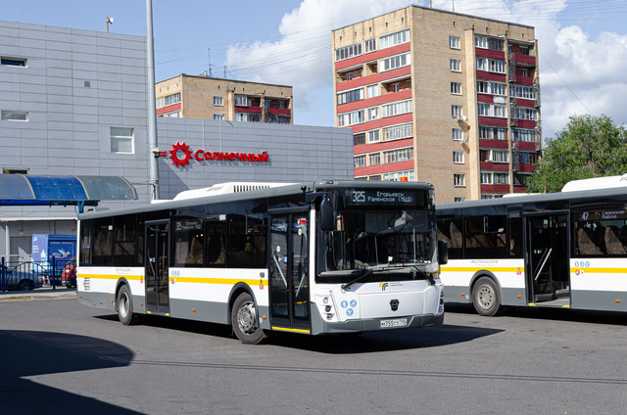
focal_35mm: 52
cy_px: 208
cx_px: 314
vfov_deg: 25.6
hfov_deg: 37.9
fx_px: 913
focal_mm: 35
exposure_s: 1/800
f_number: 11
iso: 500
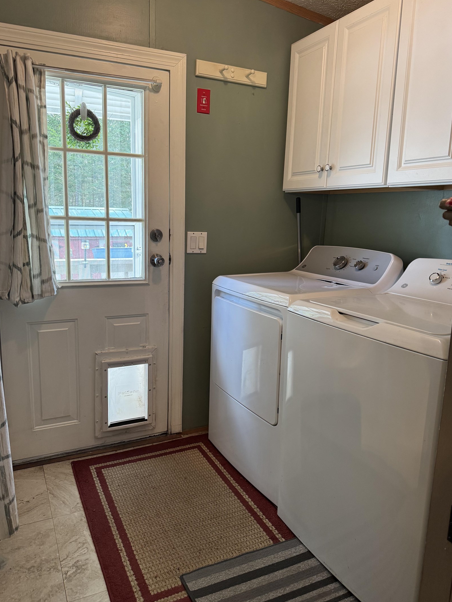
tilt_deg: -10.6
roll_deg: -0.5
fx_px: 453
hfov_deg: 53.0
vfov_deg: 67.3
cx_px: 216
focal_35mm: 26
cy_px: 296
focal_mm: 6.76
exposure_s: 1/60
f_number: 1.78
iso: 200
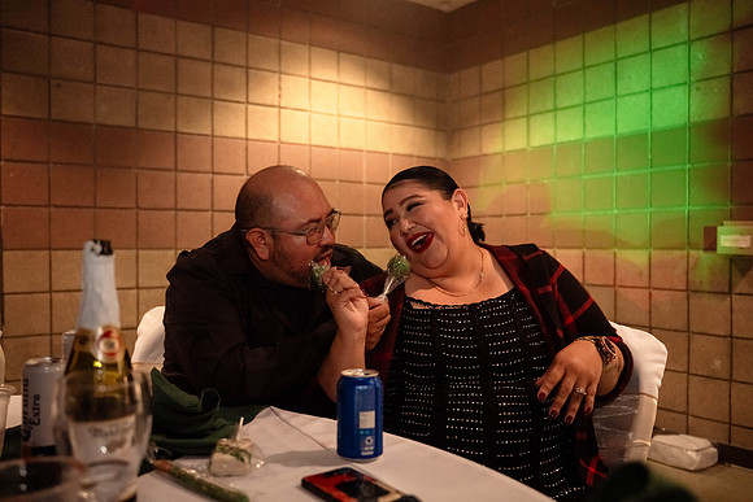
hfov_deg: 60.1
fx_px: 651
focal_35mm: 31
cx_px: 376
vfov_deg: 42.2
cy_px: 251
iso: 1250
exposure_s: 1/250
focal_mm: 30
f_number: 2.8
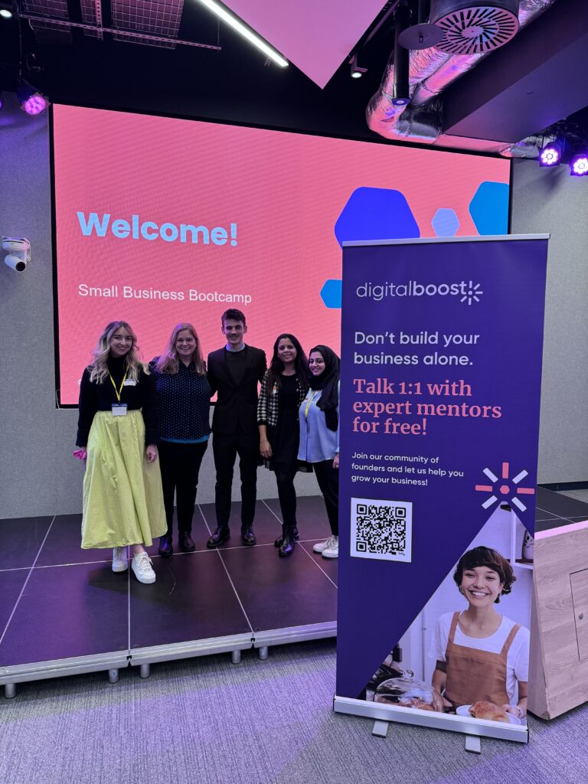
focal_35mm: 24
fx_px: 544
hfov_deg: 56.8
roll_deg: -1.4
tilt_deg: -6.0
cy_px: 392
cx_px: 294
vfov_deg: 71.6
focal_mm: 6.86
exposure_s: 1/120
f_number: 1.78
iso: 200
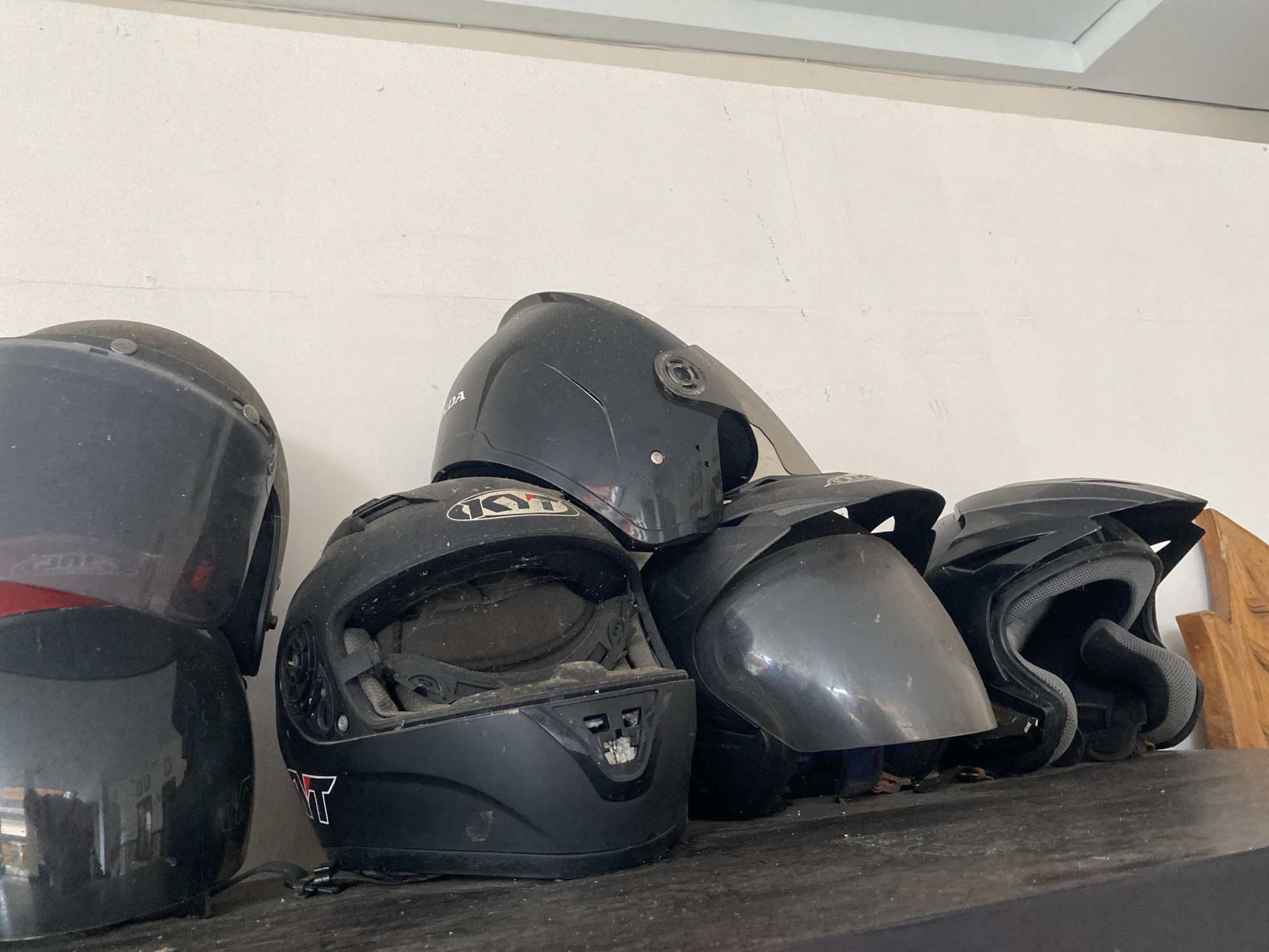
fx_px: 953
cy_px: 476
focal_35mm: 26
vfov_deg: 53.1
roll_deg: +7.1
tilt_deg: +13.7
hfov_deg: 67.3
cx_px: 634
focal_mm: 4.25
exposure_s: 1/60
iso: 200
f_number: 1.8
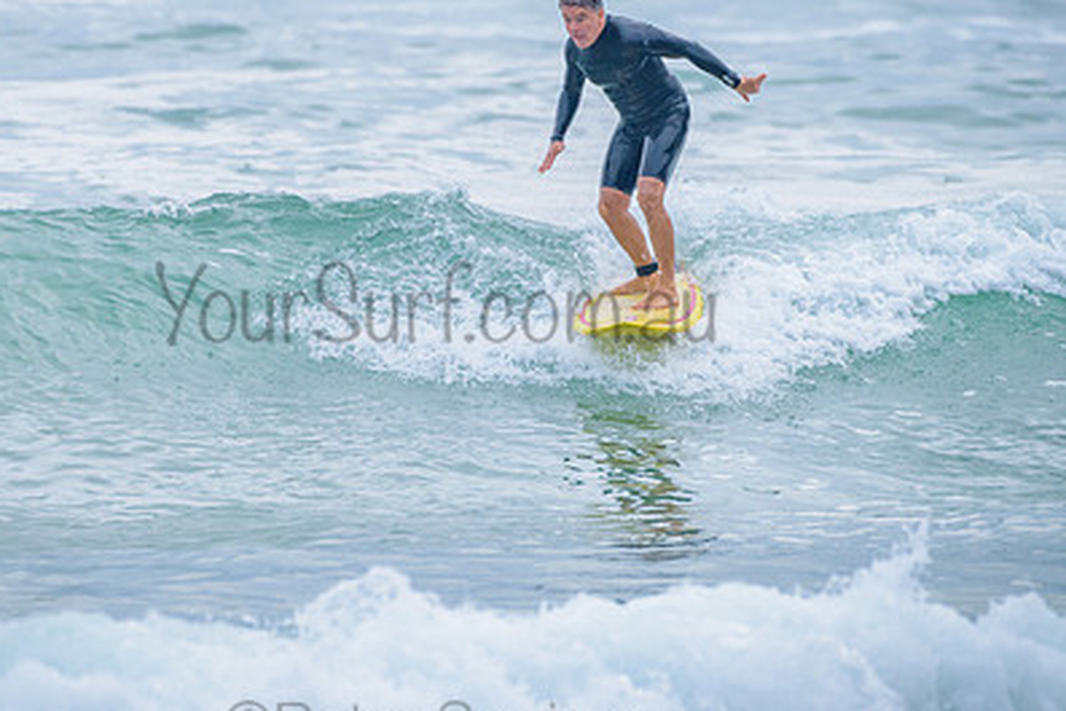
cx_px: 608
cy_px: 305
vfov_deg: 1.5
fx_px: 26510
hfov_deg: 2.3
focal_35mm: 895
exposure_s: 1/2000
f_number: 5.6
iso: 800
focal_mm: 500
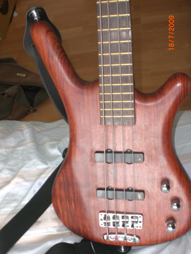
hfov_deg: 37.7
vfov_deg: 49.0
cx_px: 96
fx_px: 280
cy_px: 127
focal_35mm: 38
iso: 200
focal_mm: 6.3
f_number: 3.1
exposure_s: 1/100
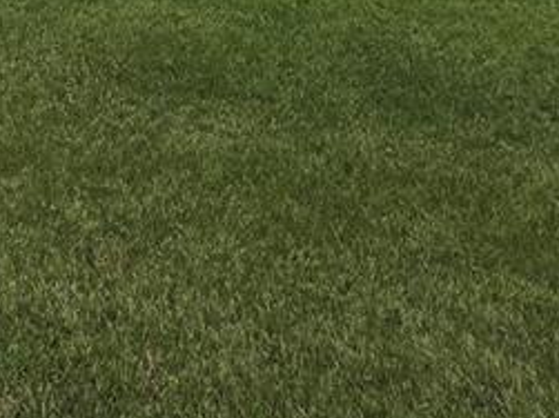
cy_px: -382
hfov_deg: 34.3
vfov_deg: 19.0
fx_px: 855
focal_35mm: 53
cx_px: 62
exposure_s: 1/4021
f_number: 2.2
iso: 50
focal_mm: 2.2
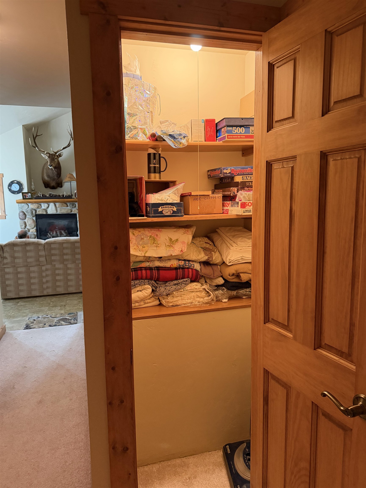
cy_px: 244
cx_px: 183
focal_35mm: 24
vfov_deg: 71.6
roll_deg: +0.1
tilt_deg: -6.8
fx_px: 338
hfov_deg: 56.8
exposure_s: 1/60
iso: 640
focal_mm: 6.76
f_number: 1.78
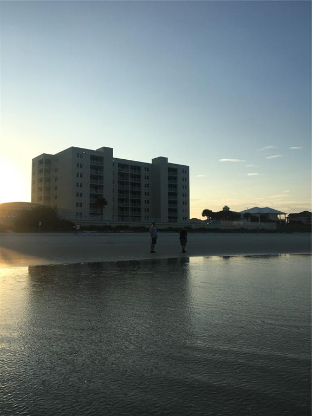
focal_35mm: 29
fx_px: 349
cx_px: 156
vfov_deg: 61.7
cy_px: 208
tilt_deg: +4.2
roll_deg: -0.1
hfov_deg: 48.2
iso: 25
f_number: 2.2
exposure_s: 1/1479
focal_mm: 4.15
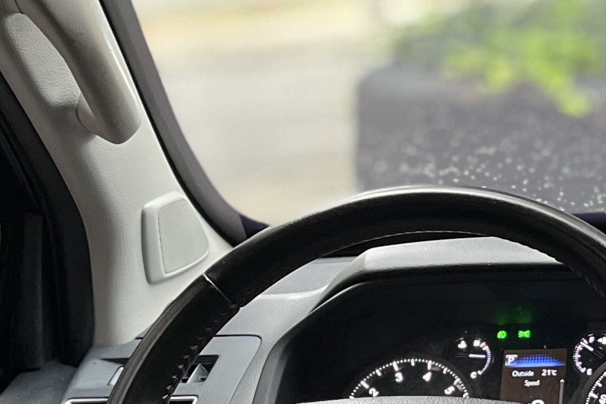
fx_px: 1869
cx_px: 1001
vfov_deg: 12.3
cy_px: 192
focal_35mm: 111
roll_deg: +0.1
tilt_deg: -7.1
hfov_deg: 16.2
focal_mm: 5.1
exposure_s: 1/60
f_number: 1.6
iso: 200
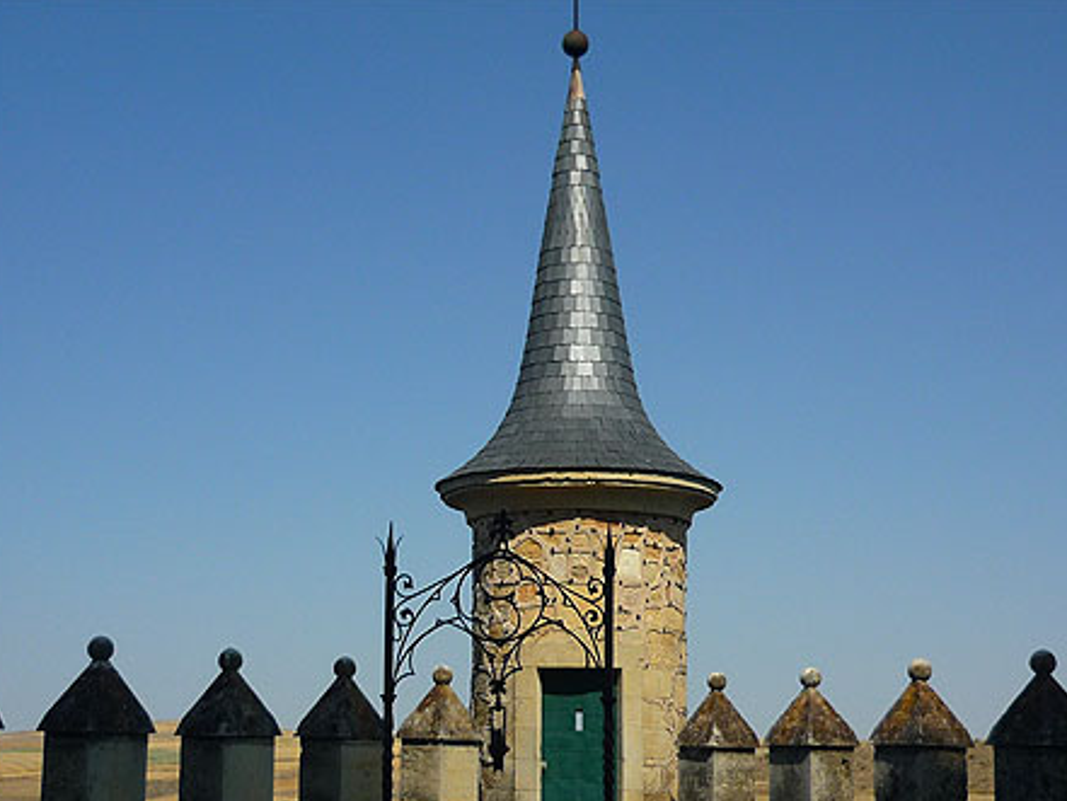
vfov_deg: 27.0
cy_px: 403
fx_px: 1665
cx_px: 527
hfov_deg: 35.5
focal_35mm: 54
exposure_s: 1/320
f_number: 8
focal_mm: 5.5
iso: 100
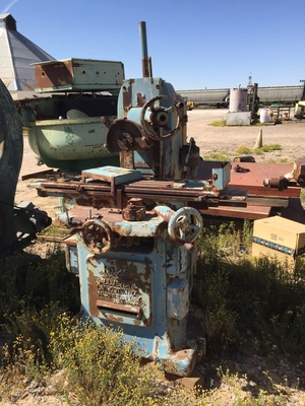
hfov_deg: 48.2
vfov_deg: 61.7
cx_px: 152
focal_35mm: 29
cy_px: 203
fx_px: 341
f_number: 2.2
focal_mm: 4.15
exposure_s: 1/1582
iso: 32
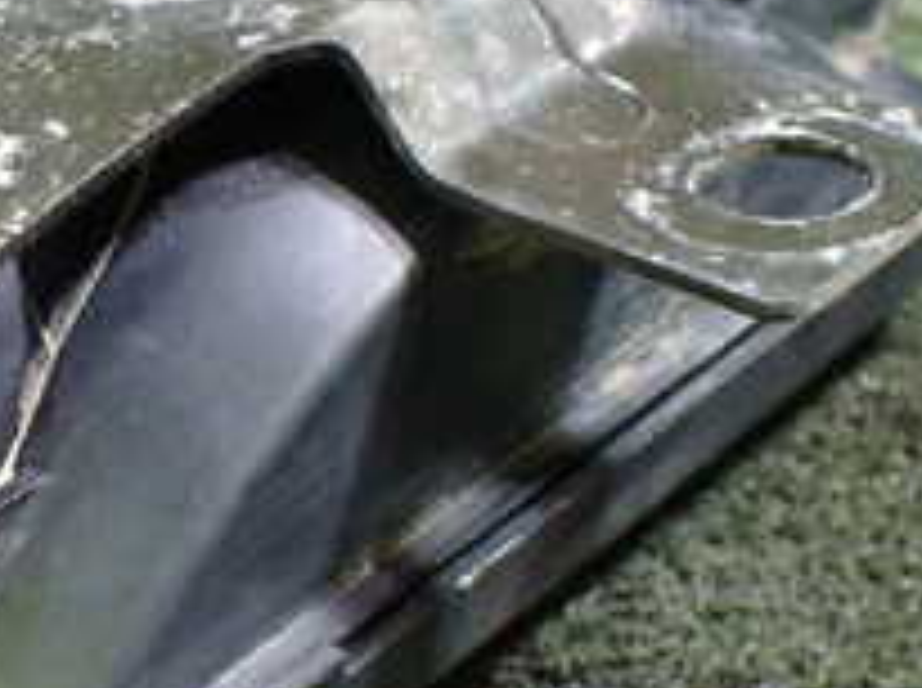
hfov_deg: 21.8
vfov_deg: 16.7
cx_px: 94
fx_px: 2340
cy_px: 328
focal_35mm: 88
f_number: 2.3
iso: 1000
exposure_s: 1/30
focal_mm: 5.4
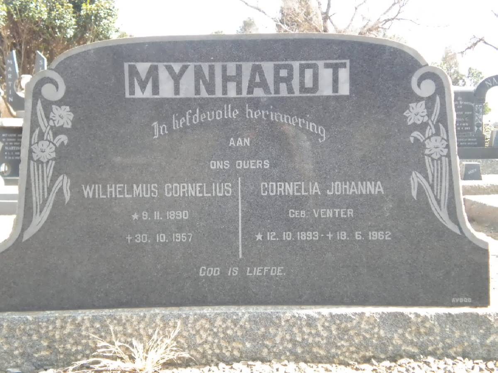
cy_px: 186
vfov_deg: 21.6
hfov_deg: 28.6
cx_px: 249
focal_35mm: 68
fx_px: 978
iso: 400
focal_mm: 12.3
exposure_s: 1/374
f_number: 4.6
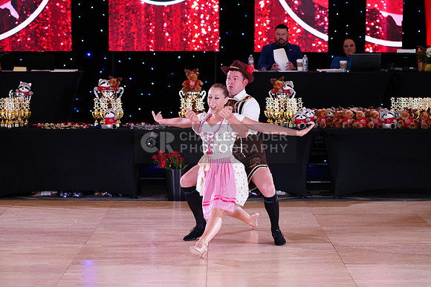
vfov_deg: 13.3
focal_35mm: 103
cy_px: 144
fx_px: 1233
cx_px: 216
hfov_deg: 19.8
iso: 2500
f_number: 4
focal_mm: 103
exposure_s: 1/250
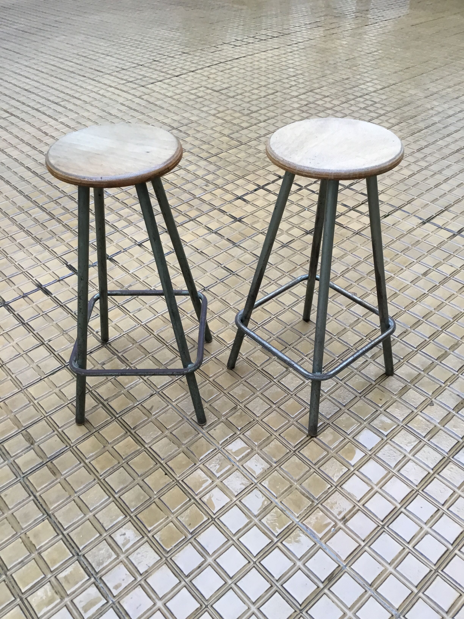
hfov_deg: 45.4
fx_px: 554
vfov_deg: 58.4
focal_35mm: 31
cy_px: 310
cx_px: 232
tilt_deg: -40.3
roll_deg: +5.6
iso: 40
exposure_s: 1/33
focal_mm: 3.3
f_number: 2.4
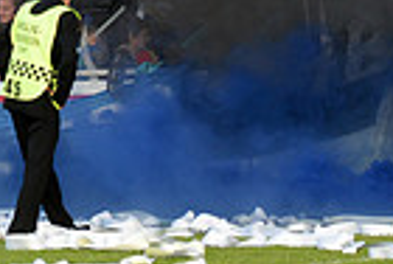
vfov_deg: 2.5
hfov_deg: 3.7
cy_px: -246
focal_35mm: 558
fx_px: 6104
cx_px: -124
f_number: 4
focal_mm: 135
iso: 640
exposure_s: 1/1000
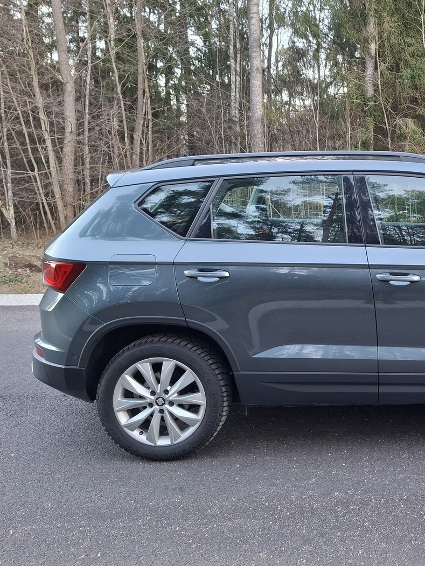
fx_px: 573
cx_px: 383
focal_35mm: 35
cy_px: 246
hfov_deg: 38.0
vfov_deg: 52.5
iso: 250
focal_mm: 5.54
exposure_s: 1/100
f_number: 1.8
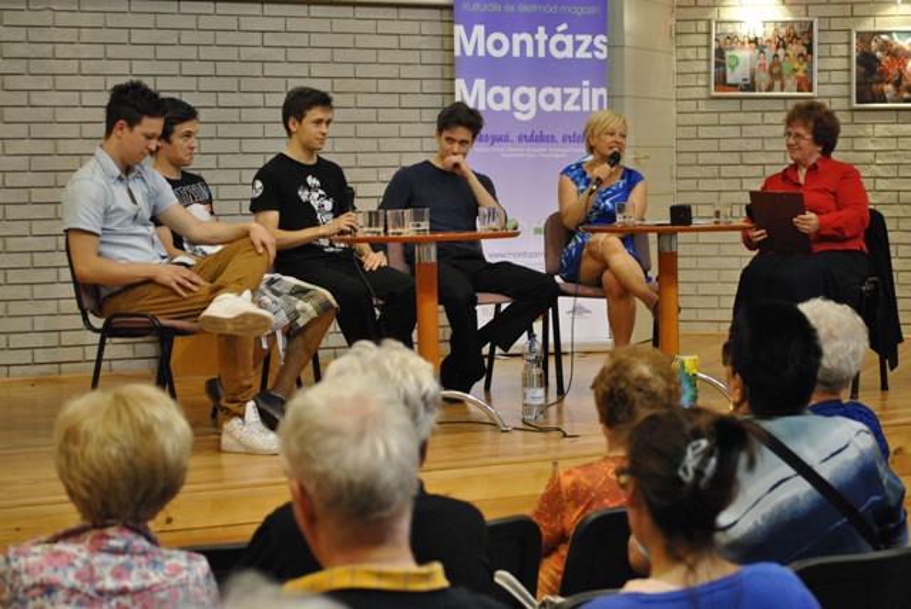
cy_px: 304
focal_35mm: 82
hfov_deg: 24.6
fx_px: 2090
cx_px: 456
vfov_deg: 16.6
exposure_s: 1/30
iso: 1000
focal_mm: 55
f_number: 4
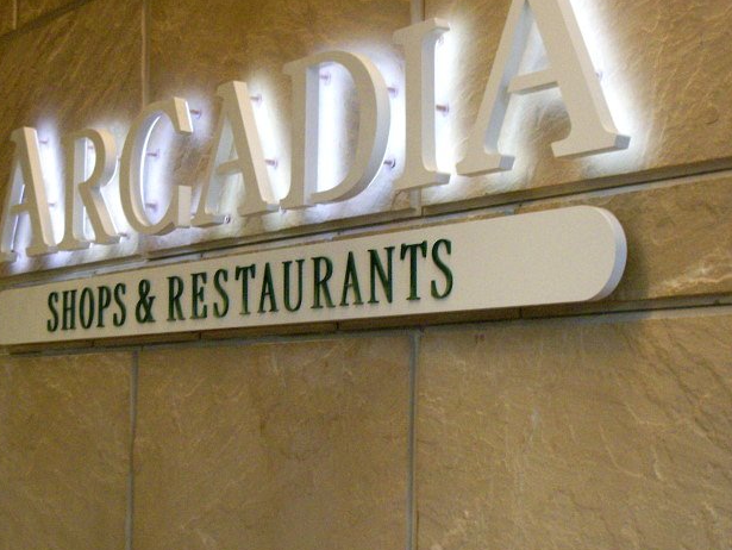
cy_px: 219
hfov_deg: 29.7
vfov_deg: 22.6
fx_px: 1375
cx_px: 295
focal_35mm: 65
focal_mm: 8.2
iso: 320
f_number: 3.1
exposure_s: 1/20
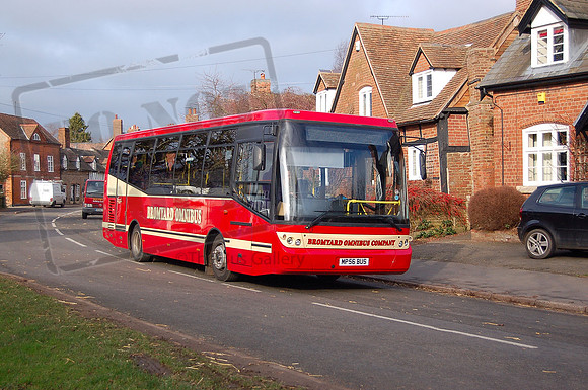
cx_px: 294
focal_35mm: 57
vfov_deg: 23.7
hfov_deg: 35.1
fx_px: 930
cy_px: 195
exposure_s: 1/1000
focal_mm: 38
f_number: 4.8
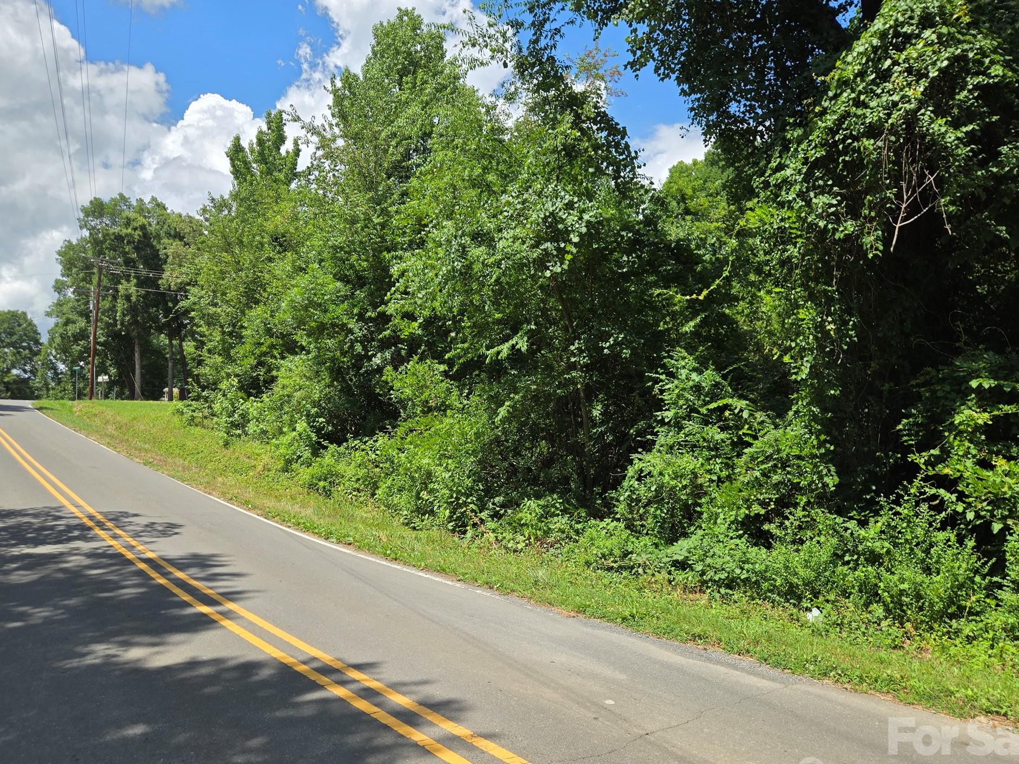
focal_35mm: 25
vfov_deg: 54.8
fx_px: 736
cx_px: 507
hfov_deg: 69.4
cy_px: 408
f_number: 1.8
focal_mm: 5.4
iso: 25
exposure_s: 1/1369
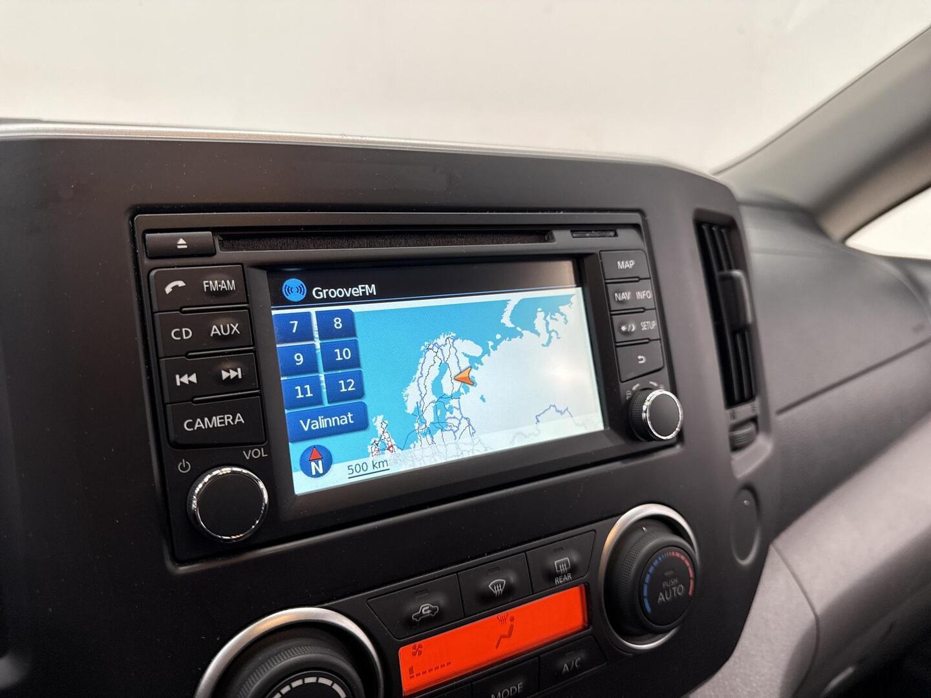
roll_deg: -5.8
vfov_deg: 56.8
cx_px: 466
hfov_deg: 71.6
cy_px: 349
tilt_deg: -18.8
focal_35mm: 24
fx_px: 645
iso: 200
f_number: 1.78
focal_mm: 6.76
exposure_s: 1/108
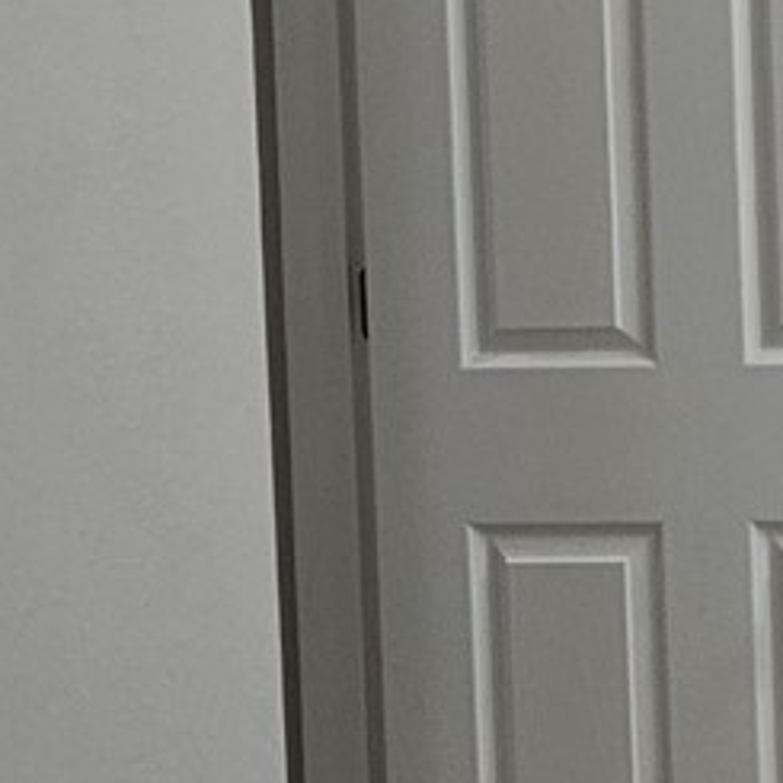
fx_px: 1919
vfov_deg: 21.7
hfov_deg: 16.2
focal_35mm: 75
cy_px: -109
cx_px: 1675
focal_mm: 2.2
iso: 80
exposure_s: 1/60
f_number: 2.2
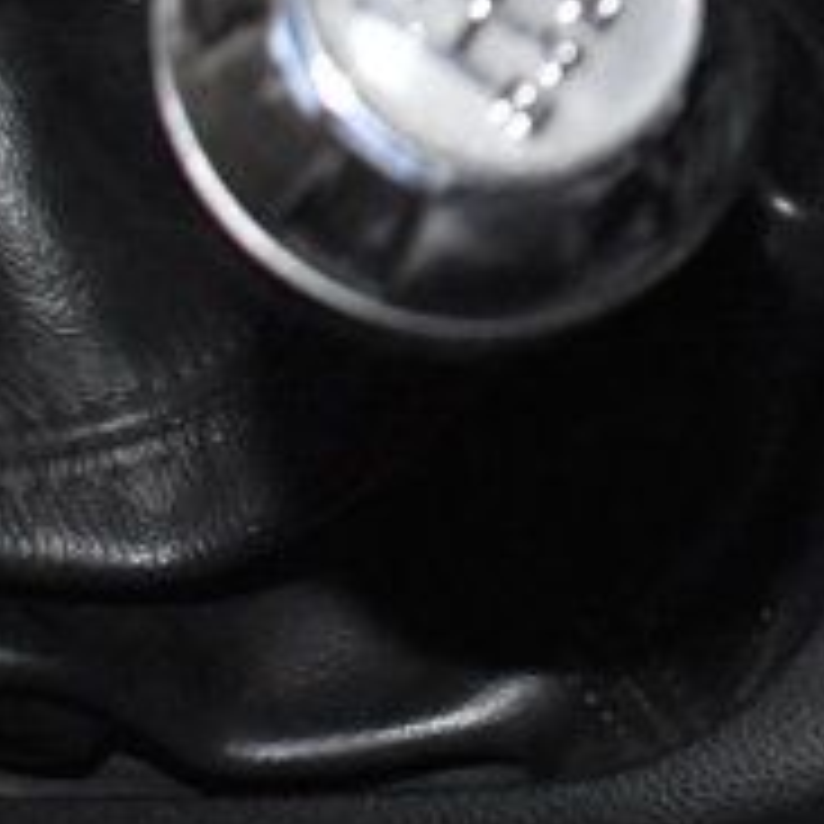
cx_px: 1761
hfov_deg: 10.1
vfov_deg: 11.1
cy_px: 473
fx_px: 4228
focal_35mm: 157
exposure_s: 1/60
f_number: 3.8
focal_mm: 22
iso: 4000
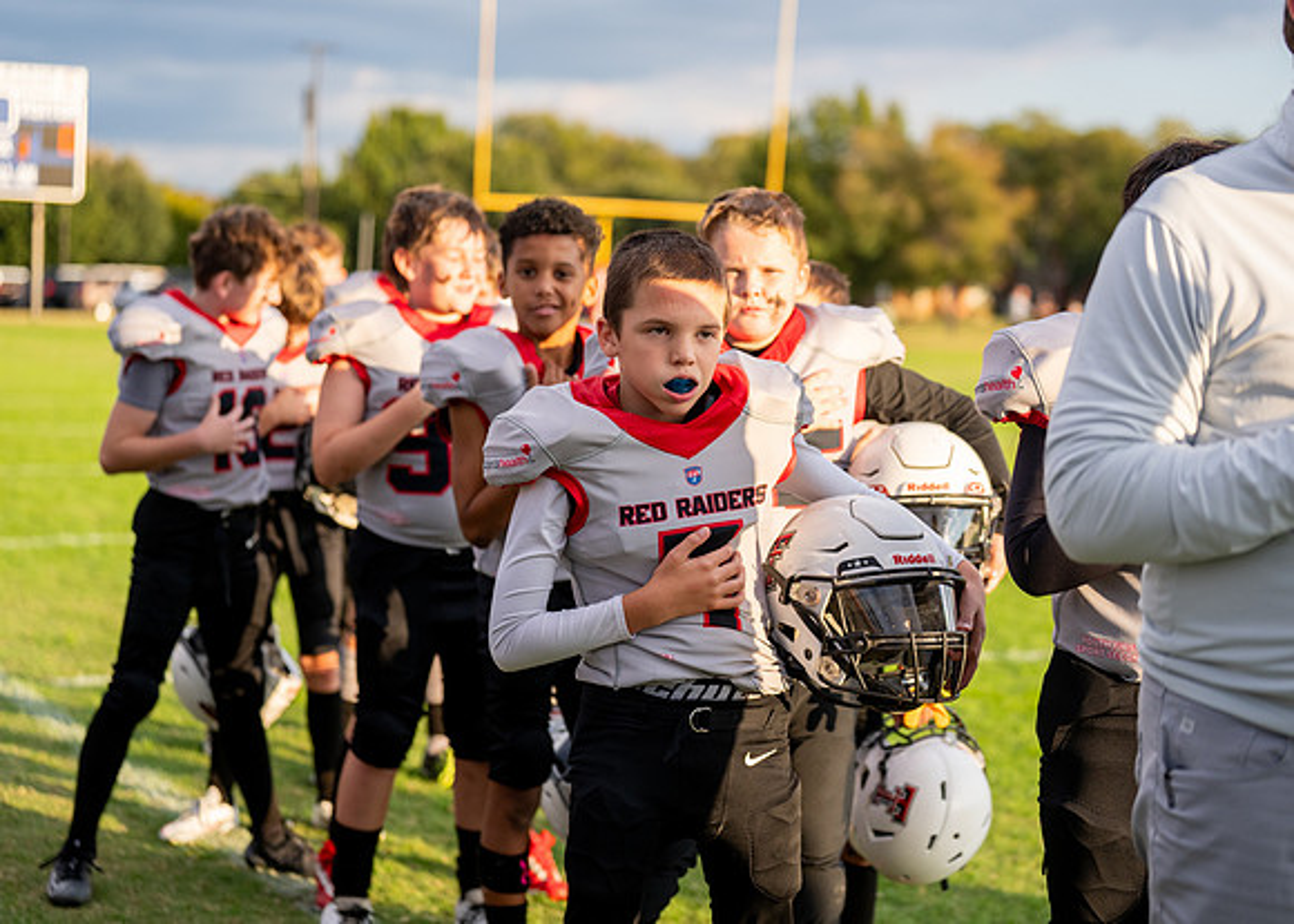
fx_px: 2746
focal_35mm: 75
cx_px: 679
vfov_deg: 19.1
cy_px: 455
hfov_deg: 26.5
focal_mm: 70
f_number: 2.8
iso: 400
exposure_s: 1/1600
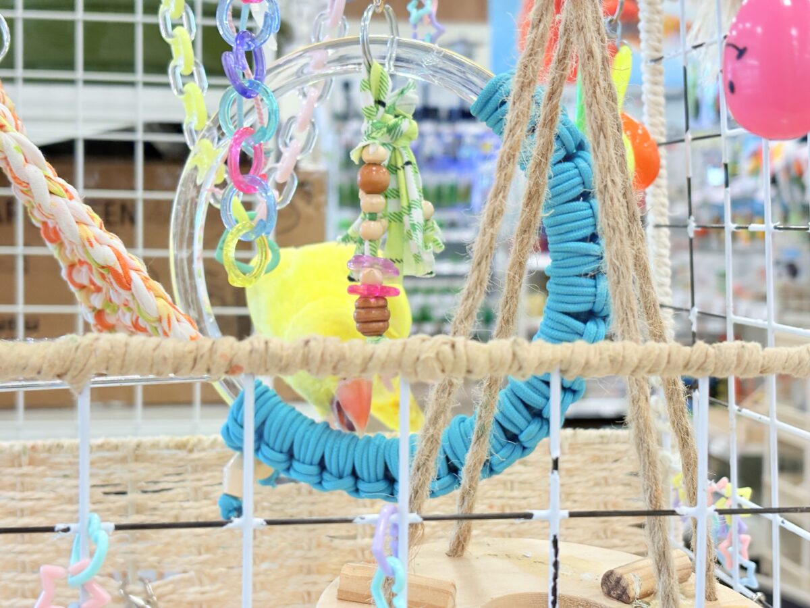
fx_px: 1217
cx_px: 405
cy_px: 304
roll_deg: +0.4
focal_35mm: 52
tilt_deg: -3.3
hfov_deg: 36.8
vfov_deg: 28.0
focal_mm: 5.96
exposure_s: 1/100
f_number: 1.6
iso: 80
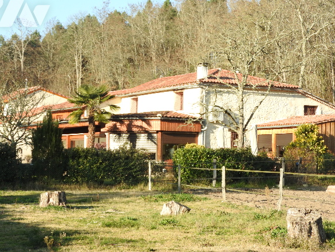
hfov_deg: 21.1
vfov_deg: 15.9
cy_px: 121
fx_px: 900
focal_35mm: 93
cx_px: 161
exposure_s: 1/250
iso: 100
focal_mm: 15.2
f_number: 4.5
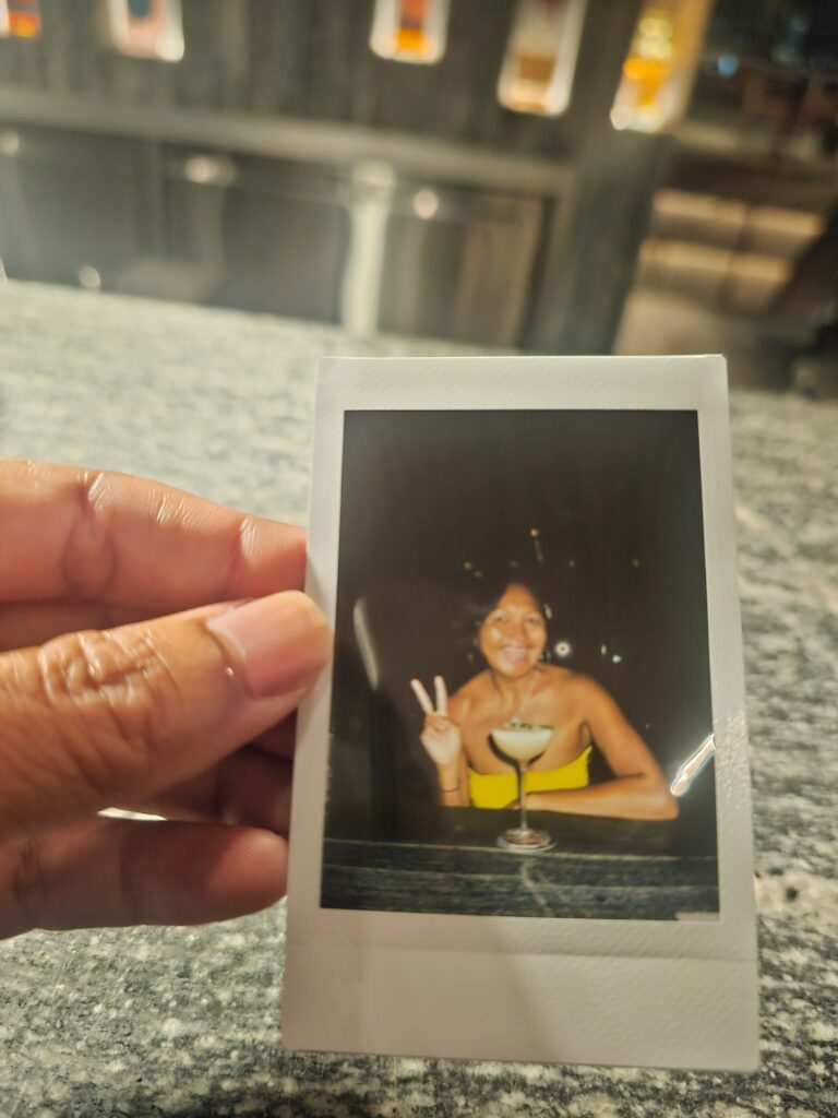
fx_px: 742
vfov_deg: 73.9
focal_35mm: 23
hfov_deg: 58.9
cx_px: 419
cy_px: 559
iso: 1600
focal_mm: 6.3
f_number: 1.7
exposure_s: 1/14.3
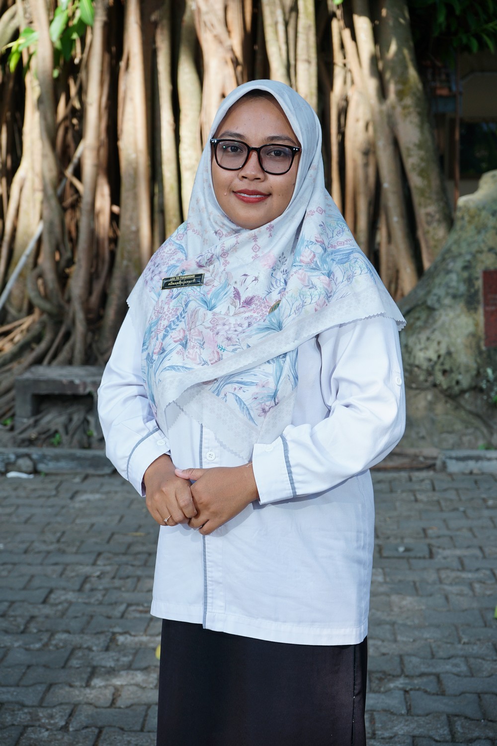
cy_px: 373
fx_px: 1139
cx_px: 248
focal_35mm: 55
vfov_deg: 36.2
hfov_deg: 24.6
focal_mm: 55
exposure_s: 1/160
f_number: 6.3
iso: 160
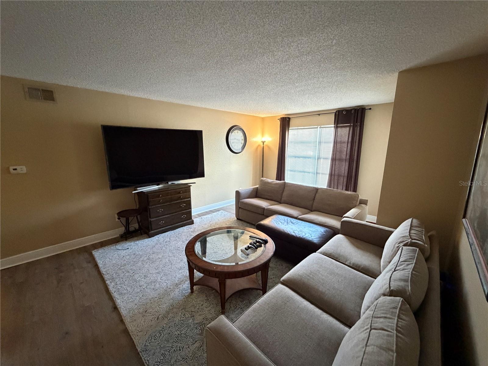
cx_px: 244
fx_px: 197
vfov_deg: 85.7
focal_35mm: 14
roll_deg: -0.2
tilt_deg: -10.5
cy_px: 183
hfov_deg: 102.1
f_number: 2.2
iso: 1000
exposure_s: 1/60
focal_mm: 2.22
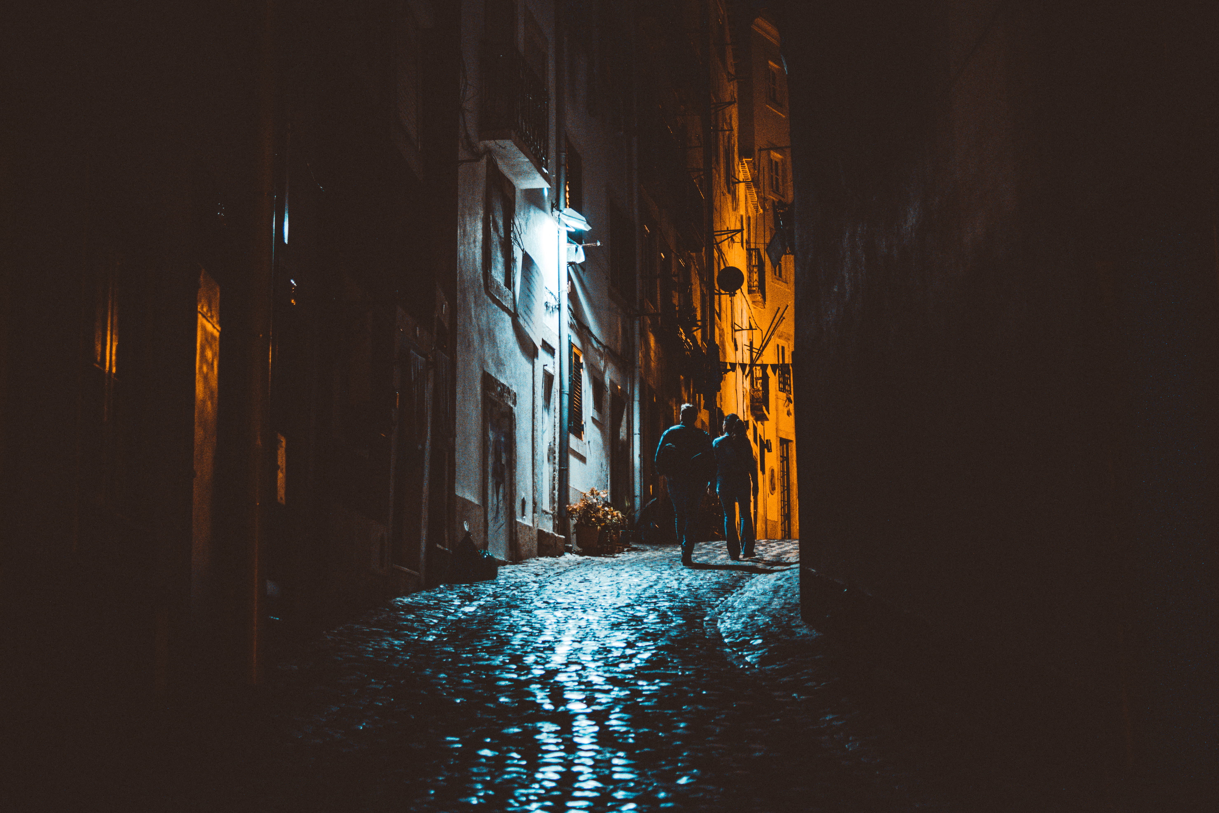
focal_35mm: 52
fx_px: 1778
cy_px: 406
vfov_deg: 25.8
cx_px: 610
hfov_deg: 37.9
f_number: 1.8
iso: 400
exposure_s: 1/125
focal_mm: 35
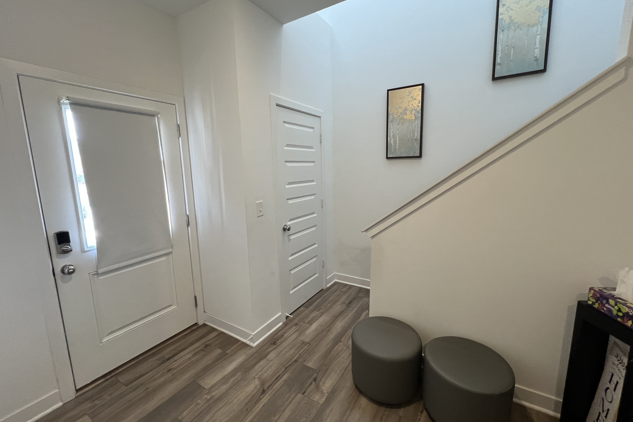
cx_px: 316
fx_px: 246
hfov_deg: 104.3
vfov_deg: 81.2
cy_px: 207
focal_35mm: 14
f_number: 1.8
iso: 250
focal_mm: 1.57
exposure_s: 1/120
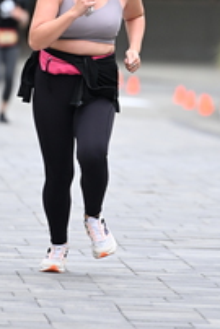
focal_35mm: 545
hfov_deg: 2.5
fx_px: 4987
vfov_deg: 3.8
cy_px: 10
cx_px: 103
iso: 640
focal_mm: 200
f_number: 2.8
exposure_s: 1/1600
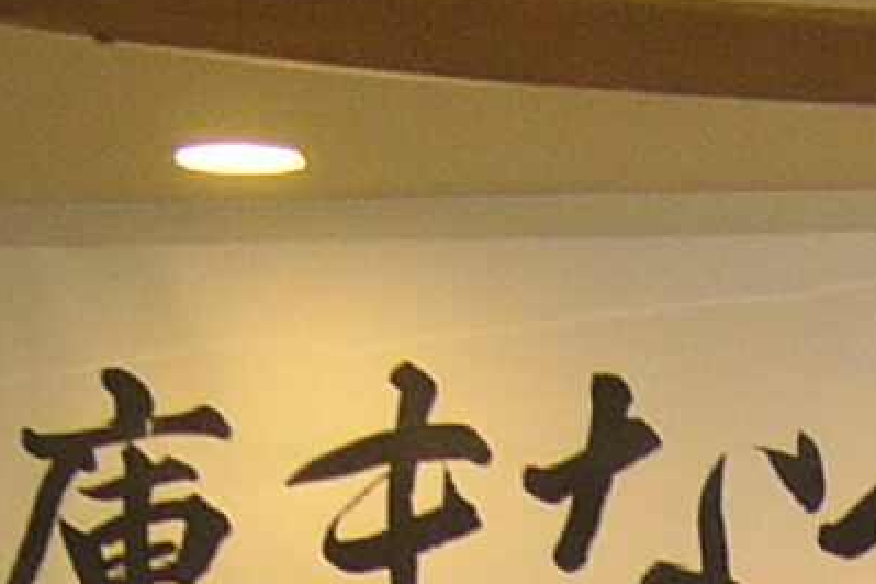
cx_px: 1295
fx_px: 4550
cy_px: 1620
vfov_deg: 6.8
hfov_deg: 10.6
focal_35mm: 187
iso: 100
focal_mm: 5.8
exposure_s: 1/60
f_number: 2.8
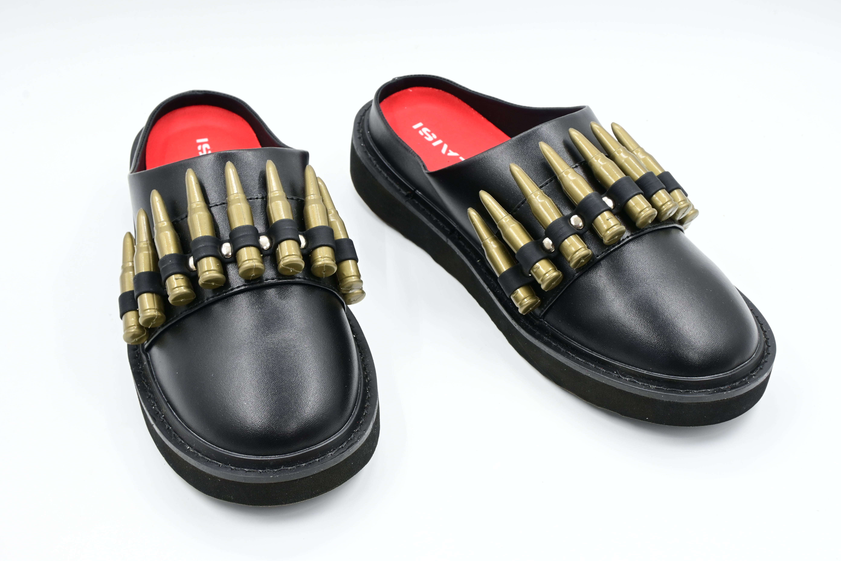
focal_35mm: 51
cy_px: 280
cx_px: 420
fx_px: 1191
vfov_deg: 26.5
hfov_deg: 38.9
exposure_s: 1/13
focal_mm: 34
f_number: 11
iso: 400
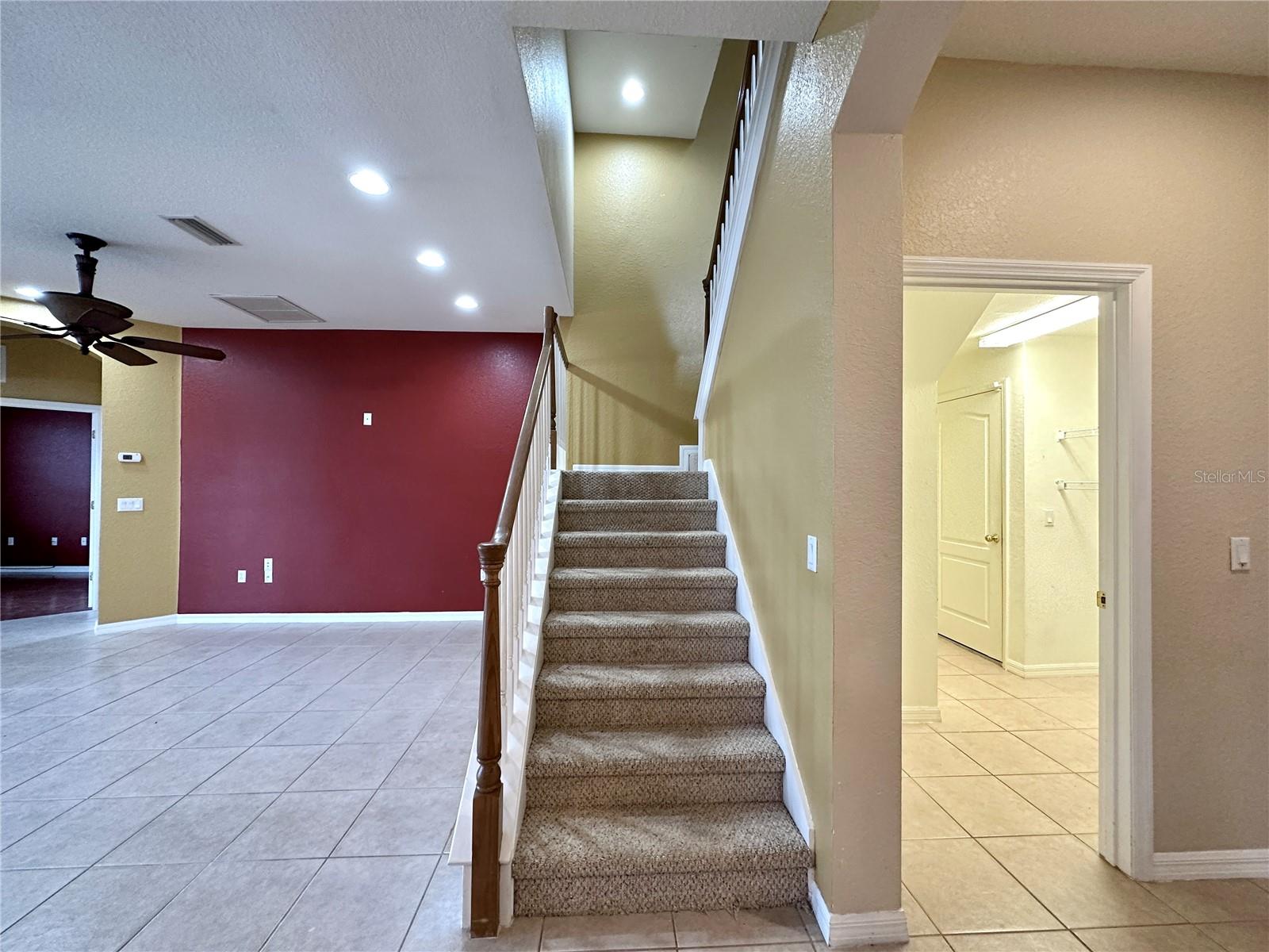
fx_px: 513
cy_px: 476
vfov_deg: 85.7
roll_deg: -0.2
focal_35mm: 14
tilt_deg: +0.6
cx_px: 634
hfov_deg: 102.1
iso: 250
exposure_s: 1/60
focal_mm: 2.22
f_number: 2.2
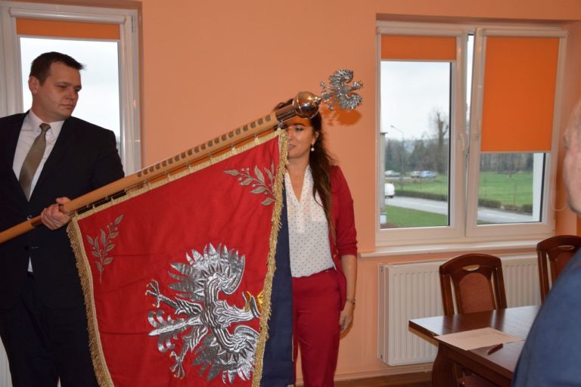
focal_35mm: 45
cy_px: 194
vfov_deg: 29.9
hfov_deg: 43.6
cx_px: 290
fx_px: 726
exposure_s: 1/60
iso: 800
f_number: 4.2
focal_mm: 30
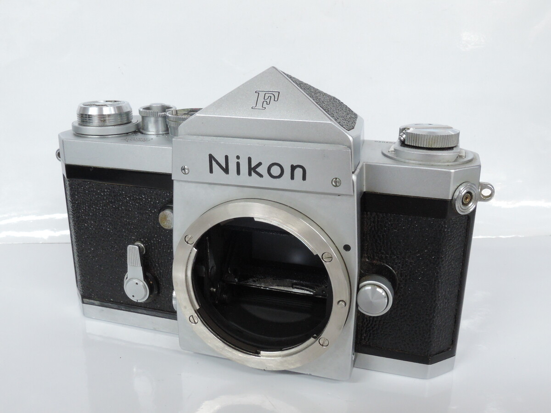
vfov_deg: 40.7
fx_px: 557
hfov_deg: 52.6
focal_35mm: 35
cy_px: 206
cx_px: 276
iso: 800
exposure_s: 1/15
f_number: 8
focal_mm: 7.5
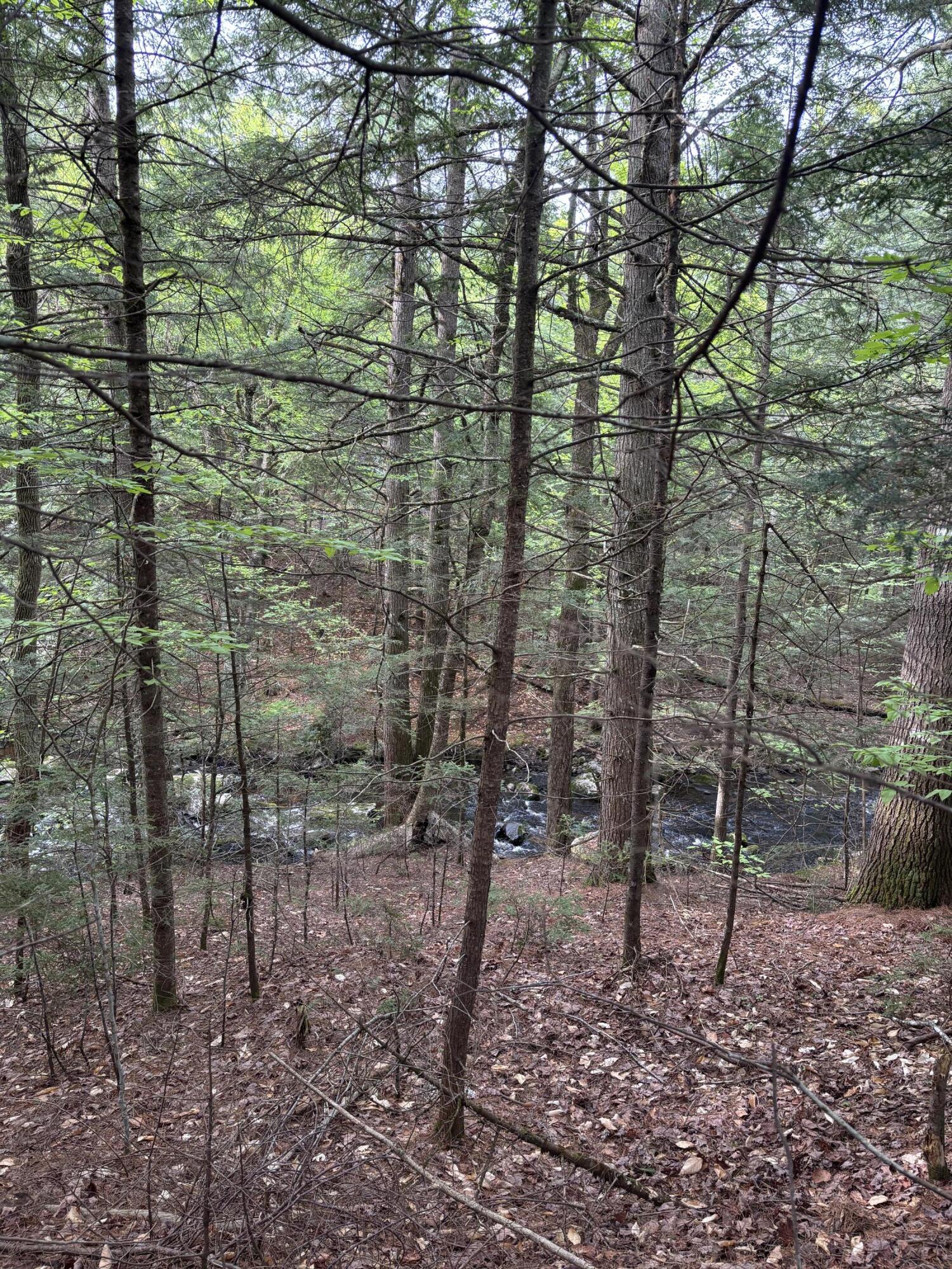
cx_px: 476
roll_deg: -3.5
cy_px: 634
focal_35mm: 26
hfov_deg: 53.1
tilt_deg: -12.4
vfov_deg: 67.3
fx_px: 953
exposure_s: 1/100
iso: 125
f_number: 1.6
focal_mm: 5.96
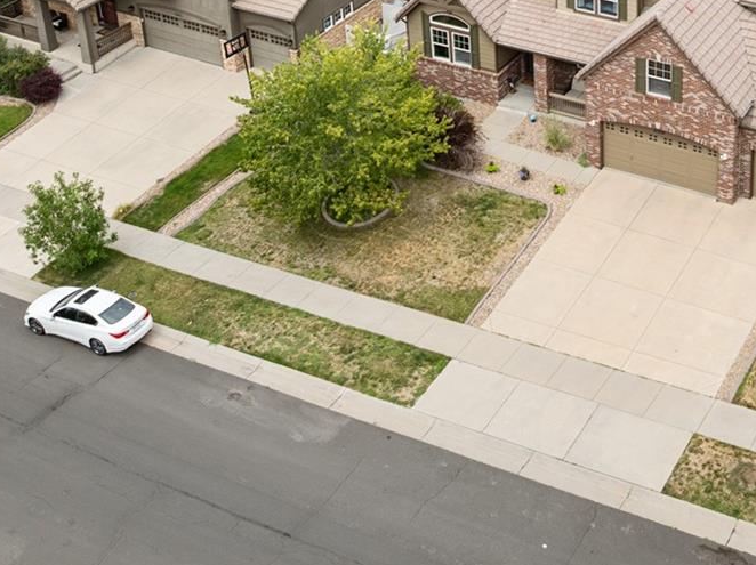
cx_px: 629
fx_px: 1265
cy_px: -95
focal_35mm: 58
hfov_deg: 32.2
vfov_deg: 23.3
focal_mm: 12.29
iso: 100
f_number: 2.8
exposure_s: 1/1000
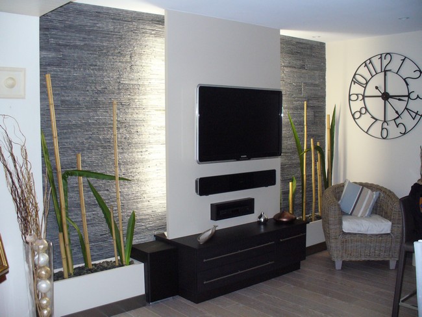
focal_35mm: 37
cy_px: 158
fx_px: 451
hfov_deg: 50.1
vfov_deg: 38.7
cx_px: 211
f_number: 2.8
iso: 300
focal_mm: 6.1
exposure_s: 1/60
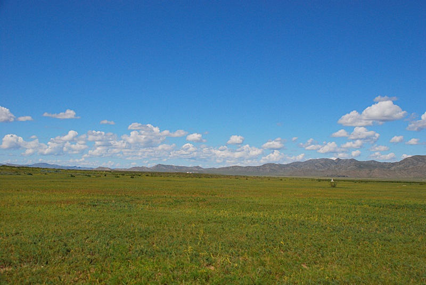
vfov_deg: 34.3
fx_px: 462
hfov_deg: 49.5
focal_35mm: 39
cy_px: 142
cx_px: 213
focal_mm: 26
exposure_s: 1/2500
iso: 400
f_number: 6.3
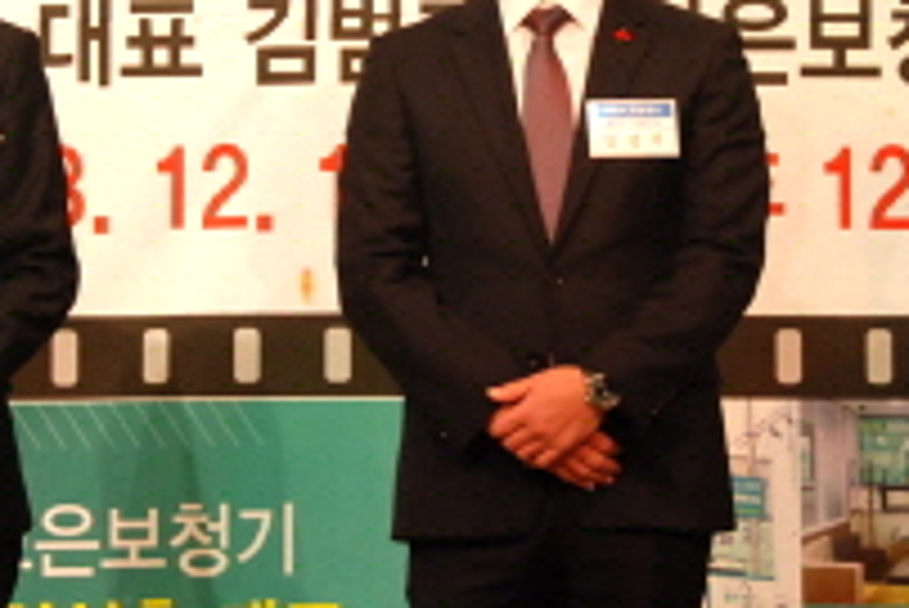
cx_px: 554
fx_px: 4877
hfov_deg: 10.6
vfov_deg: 7.1
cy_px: 198
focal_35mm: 193
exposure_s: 1/100
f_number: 5
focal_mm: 52
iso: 800
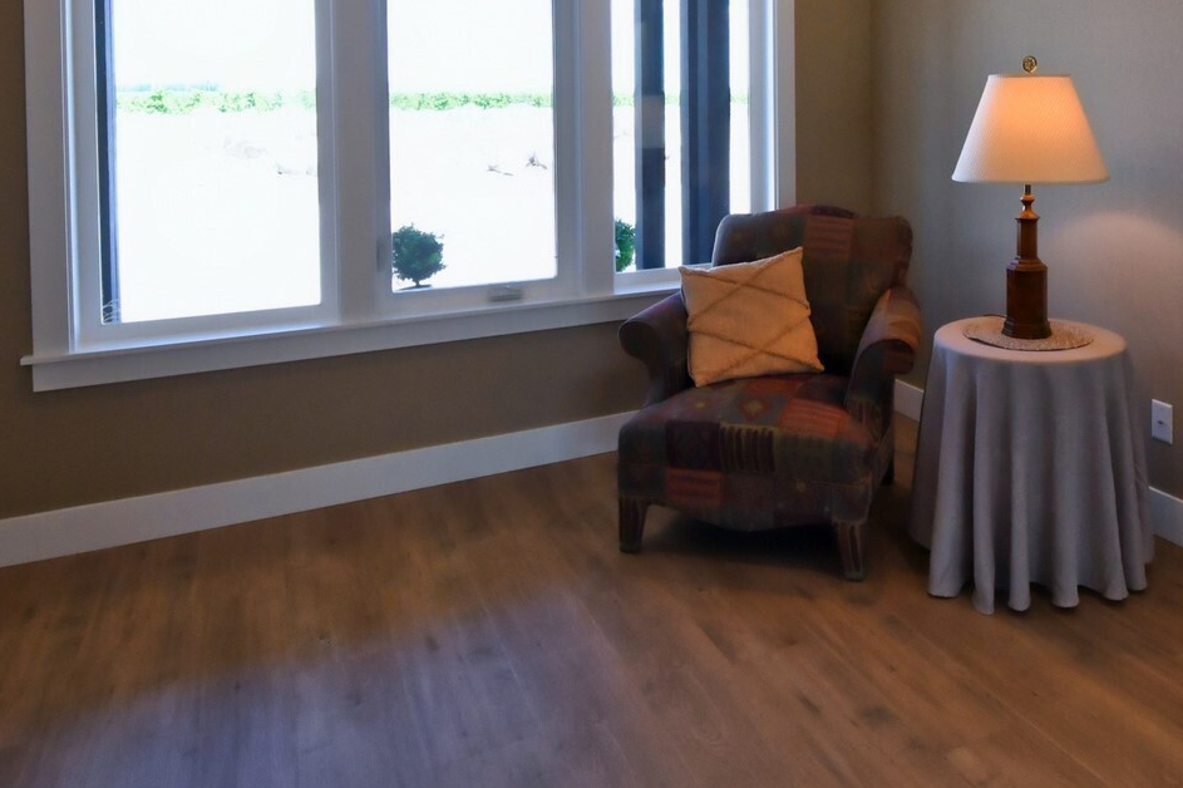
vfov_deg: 45.6
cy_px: 164
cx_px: 819
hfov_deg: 65.0
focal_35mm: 27
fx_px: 887
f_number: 7.1
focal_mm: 10
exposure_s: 1/200
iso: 800
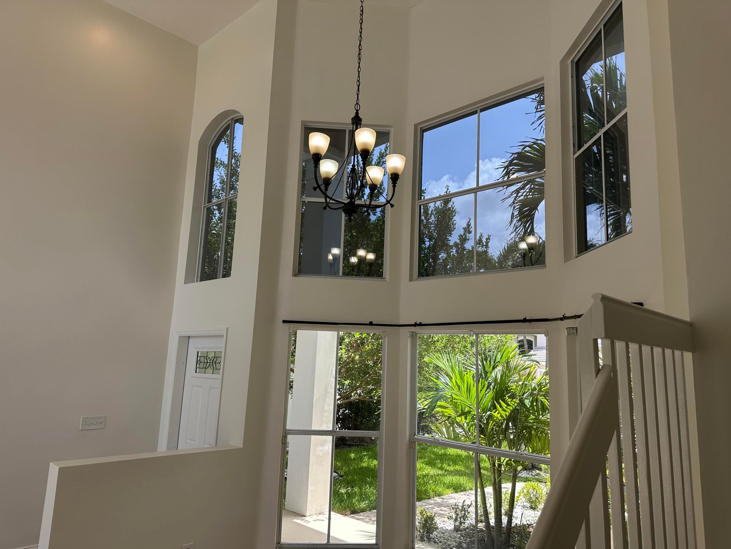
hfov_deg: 71.6
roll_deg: -1.5
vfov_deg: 56.8
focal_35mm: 24
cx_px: 366
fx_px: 507
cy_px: 274
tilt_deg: +10.6
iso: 80
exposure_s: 1/538
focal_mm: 6.86
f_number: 1.78
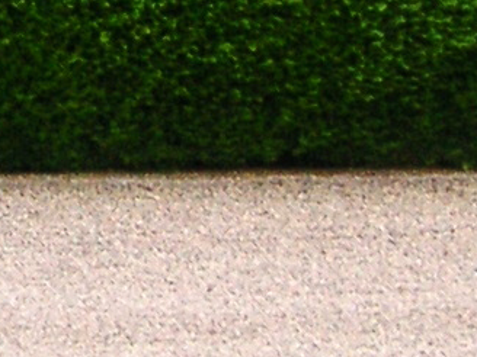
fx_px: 3982
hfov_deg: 6.8
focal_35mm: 289
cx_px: -230
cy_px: -26
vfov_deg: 5.1
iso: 50
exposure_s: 1/90
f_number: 2.8
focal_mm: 6.1
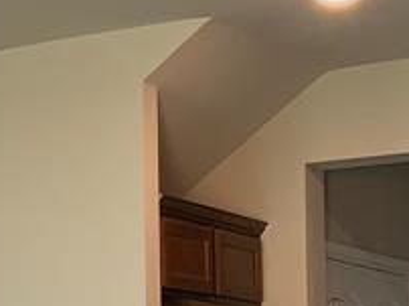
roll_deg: +0.8
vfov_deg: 11.0
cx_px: -93
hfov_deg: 14.4
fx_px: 1558
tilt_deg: +1.6
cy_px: 351
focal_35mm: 132
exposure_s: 1/60
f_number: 1.8
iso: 50
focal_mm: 4.25
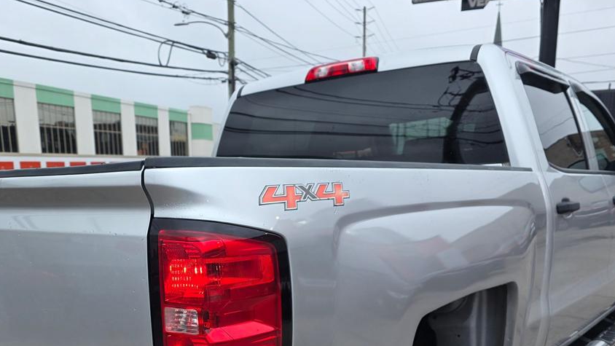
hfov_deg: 52.3
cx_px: 240
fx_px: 620
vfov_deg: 29.5
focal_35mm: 38
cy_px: 331
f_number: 1.7
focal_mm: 6.3
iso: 25
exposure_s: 1/359
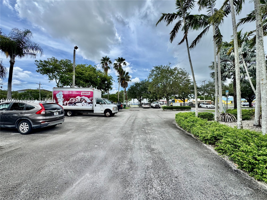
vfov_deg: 85.7
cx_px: 134
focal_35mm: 14
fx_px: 108
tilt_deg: +0.5
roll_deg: -0.1
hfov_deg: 102.1
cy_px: 100
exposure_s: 1/1126
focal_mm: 2.22
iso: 40
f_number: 2.2
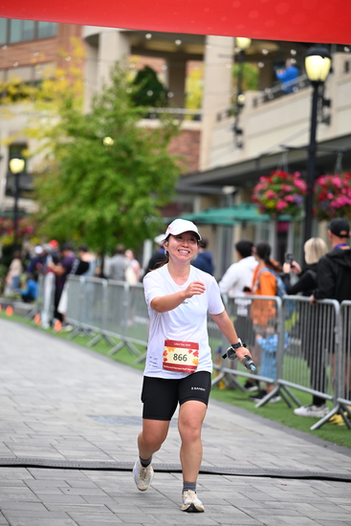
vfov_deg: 17.8
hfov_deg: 11.9
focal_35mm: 115
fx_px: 1681
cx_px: 176
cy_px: 263
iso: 640
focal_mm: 115
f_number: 2.8
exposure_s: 1/2000
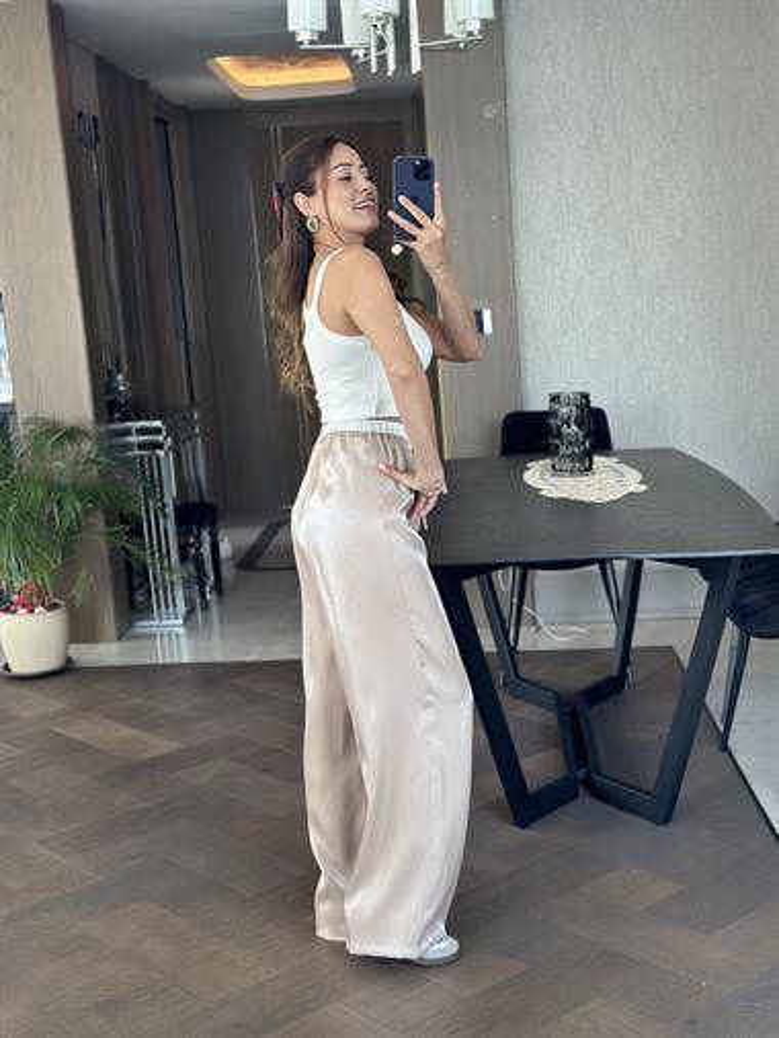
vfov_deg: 39.6
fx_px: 1439
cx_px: 390
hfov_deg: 30.3
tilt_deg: -17.3
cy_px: 519
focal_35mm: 48
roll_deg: +3.1
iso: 200
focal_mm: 6.86
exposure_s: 1/120
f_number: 1.78
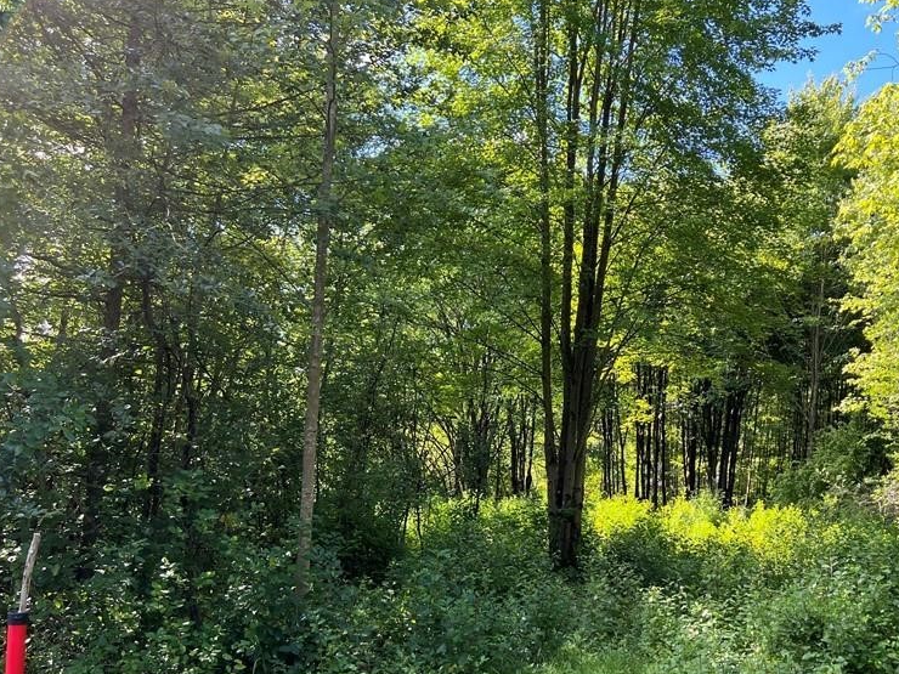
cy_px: 431
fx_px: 935
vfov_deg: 39.3
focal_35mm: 36
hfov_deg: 50.3
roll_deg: -3.0
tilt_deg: +2.9
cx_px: 610
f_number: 1.5
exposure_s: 1/349
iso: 50
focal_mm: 5.7
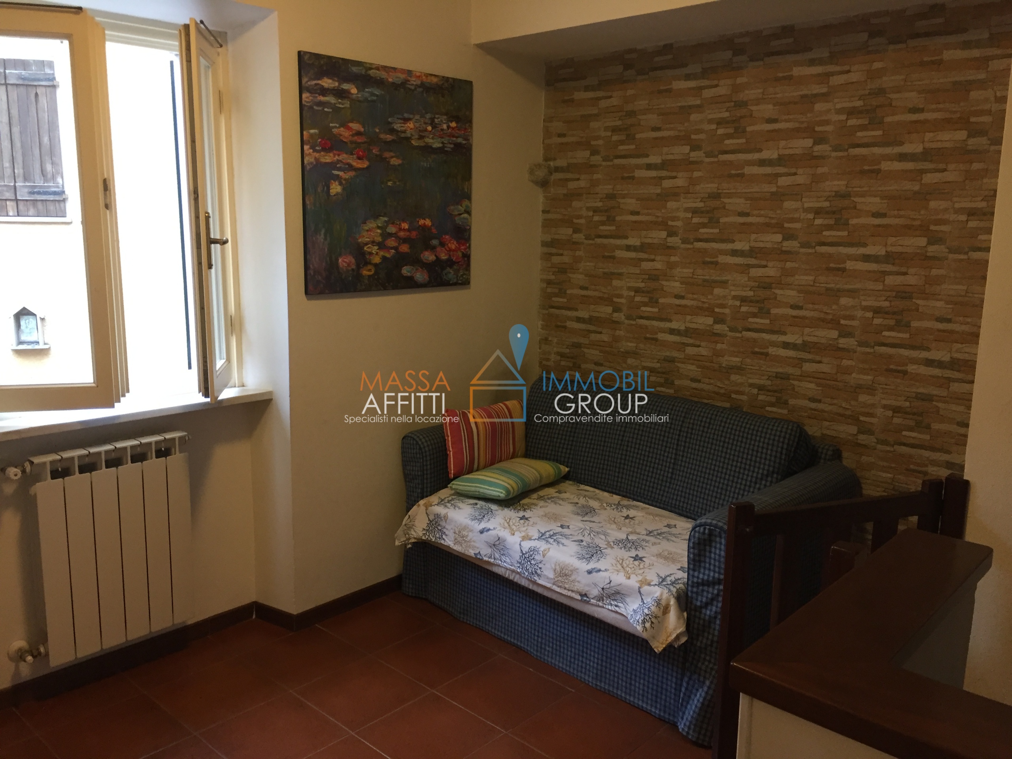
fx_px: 848
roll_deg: -0.8
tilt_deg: -10.5
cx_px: 506
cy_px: 380
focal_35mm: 29
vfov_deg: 48.2
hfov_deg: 61.7
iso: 160
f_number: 2.2
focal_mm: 4.15
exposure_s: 1/33
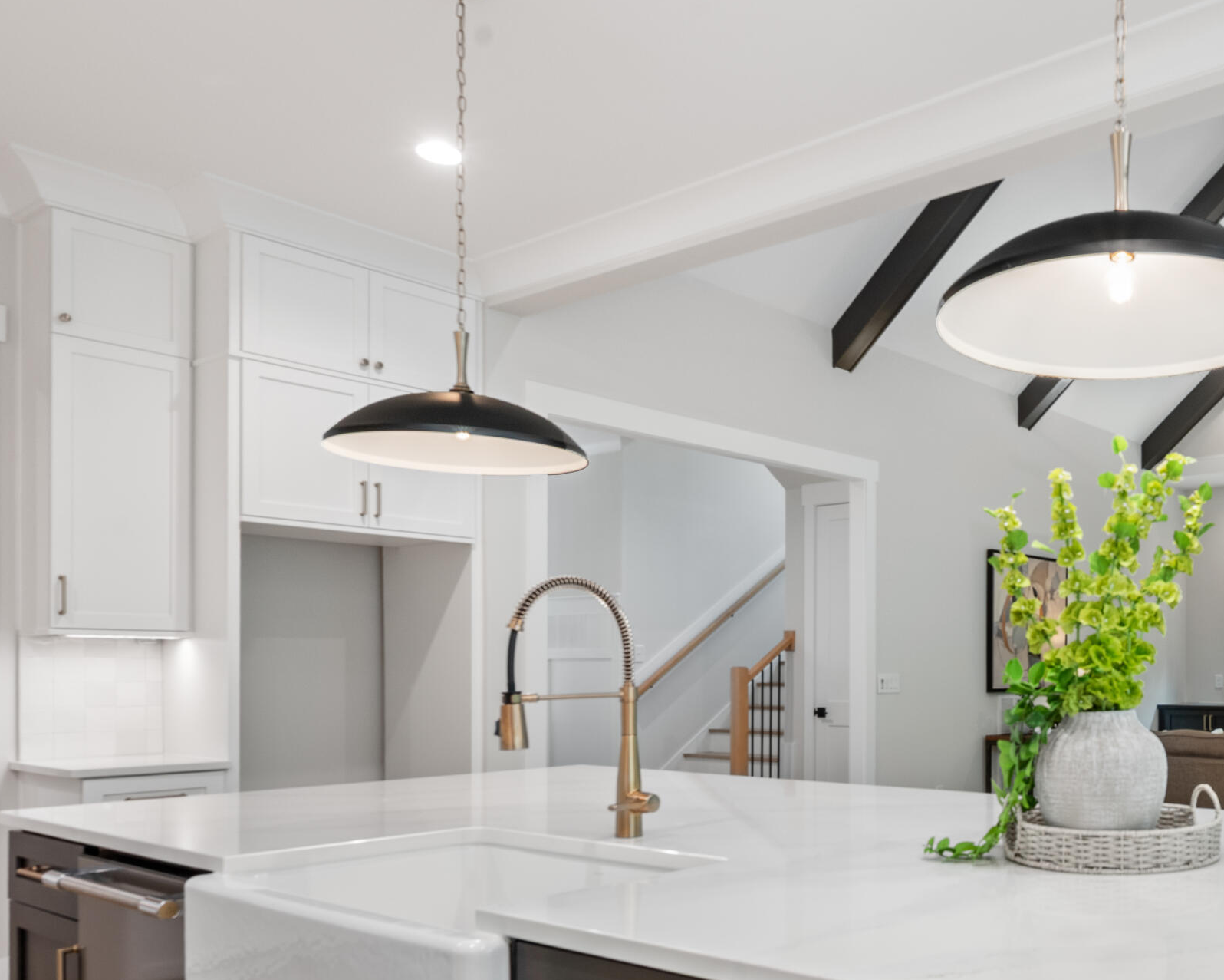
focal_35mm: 30
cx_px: 1042
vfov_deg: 48.0
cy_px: 622
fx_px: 1087
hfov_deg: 53.3
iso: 320
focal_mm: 17
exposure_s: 1/4
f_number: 9
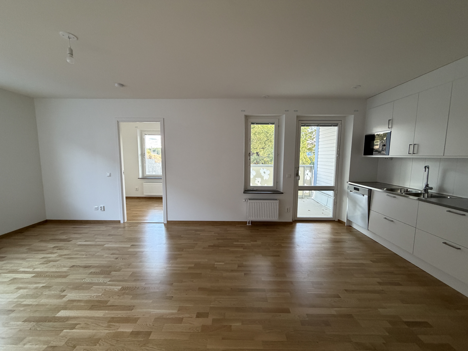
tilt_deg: -6.0
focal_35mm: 14
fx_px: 189
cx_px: 234
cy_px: 176
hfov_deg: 102.1
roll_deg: +0.0
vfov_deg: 85.7
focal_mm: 2.22
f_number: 2.2
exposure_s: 1/81
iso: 320
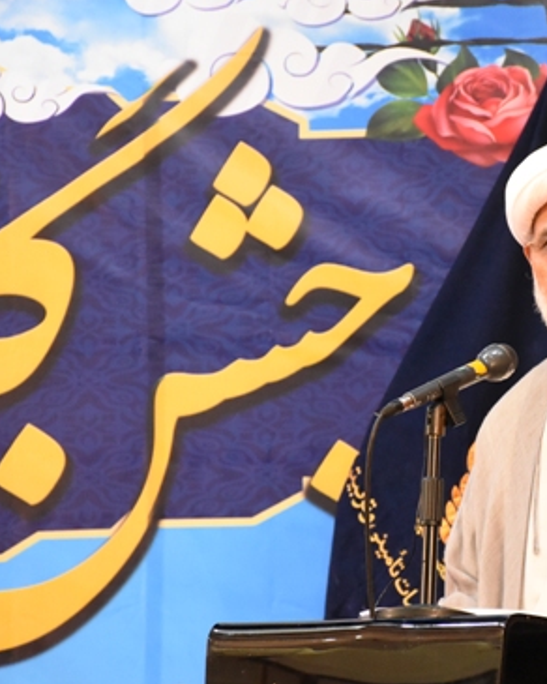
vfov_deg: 10.4
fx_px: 3744
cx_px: 536
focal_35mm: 185
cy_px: 360
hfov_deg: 8.3
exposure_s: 1/250
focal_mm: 80
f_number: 6.3
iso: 6400
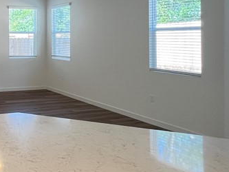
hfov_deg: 39.0
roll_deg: -0.7
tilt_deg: +0.8
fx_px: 265
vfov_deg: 34.7
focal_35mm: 40
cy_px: 31
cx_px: -19
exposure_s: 1/120
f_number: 1.8
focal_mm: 1.57
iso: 125
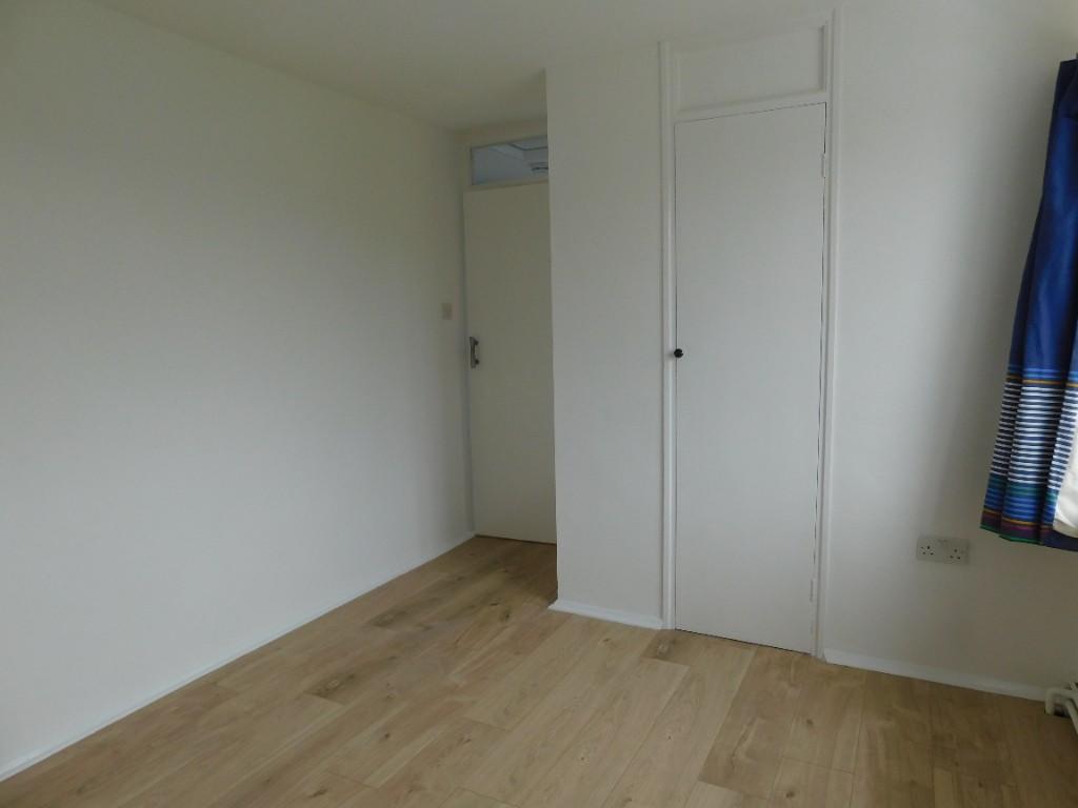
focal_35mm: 23
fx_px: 716
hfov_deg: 73.9
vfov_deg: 58.9
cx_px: 539
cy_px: 404
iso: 125
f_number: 3
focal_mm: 4
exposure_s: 1/125
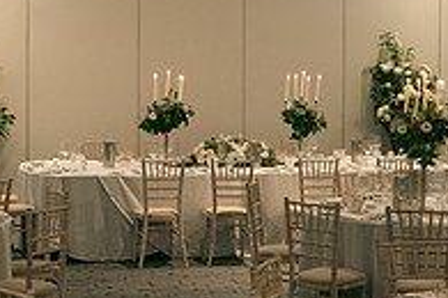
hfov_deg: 21.4
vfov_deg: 14.4
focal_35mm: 95
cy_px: 116
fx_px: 1182
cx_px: 170
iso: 1600
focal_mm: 32
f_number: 3.5
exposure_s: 1/160
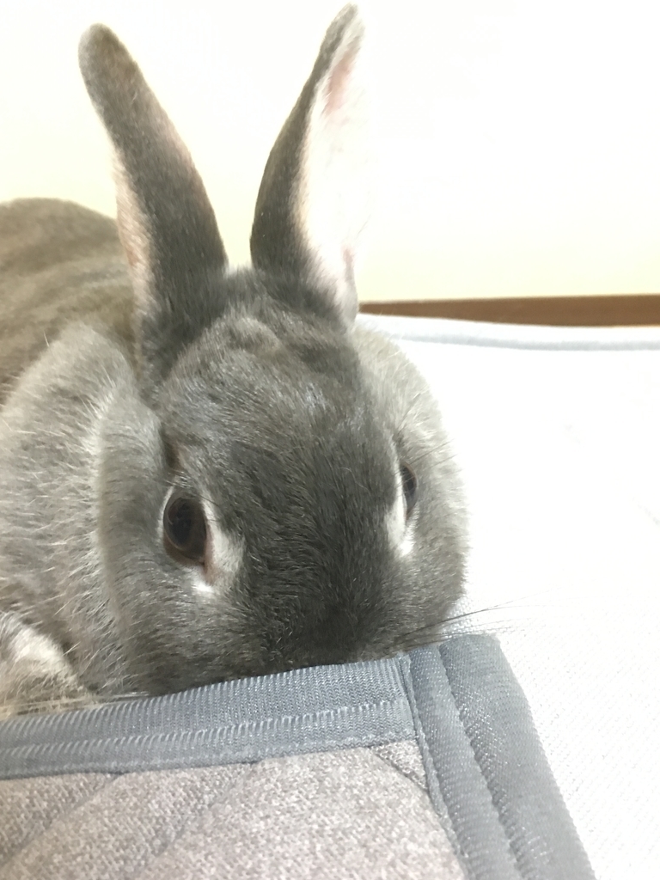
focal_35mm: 34
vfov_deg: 53.8
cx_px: 327
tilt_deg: -18.5
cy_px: 390
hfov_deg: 41.8
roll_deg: -0.7
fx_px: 864
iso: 400
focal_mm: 4.15
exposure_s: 1/17
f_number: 2.2
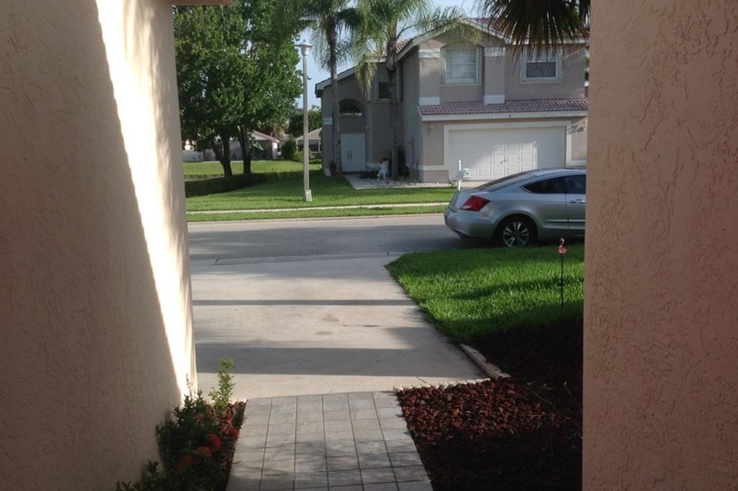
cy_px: 245
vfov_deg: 35.9
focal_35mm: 37
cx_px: 368
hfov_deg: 51.9
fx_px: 758
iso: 50
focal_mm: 4.28
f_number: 2.4
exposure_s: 1/1163
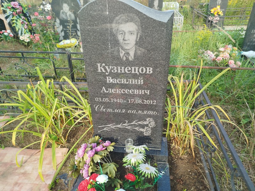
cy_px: 96
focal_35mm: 24
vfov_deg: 56.8
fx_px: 177
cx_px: 128
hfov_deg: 71.6
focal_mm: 5.31
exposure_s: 1/229
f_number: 1.7
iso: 50
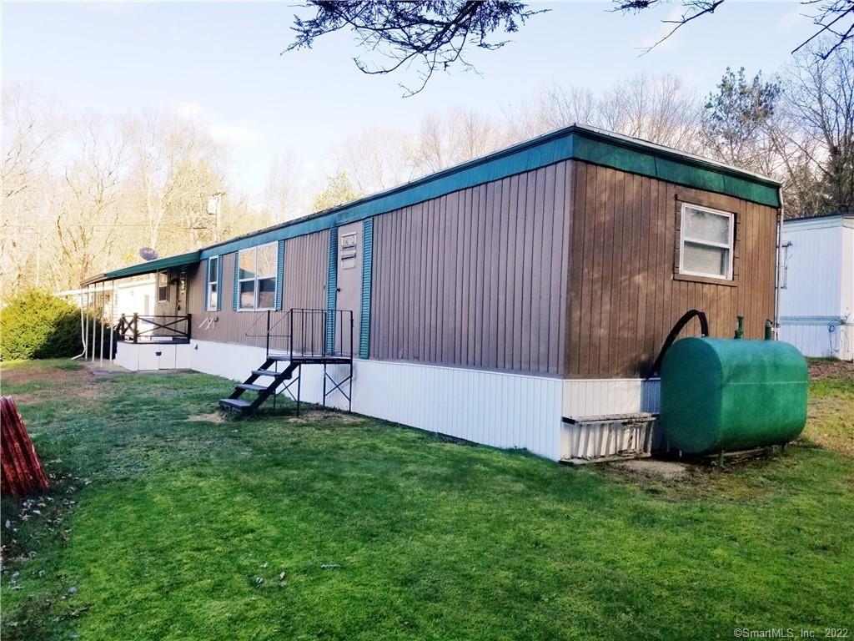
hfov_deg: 67.3
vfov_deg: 53.1
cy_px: 320
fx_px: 641
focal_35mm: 26
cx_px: 427
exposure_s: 1/1056
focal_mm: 4.3
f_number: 1.7
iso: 50
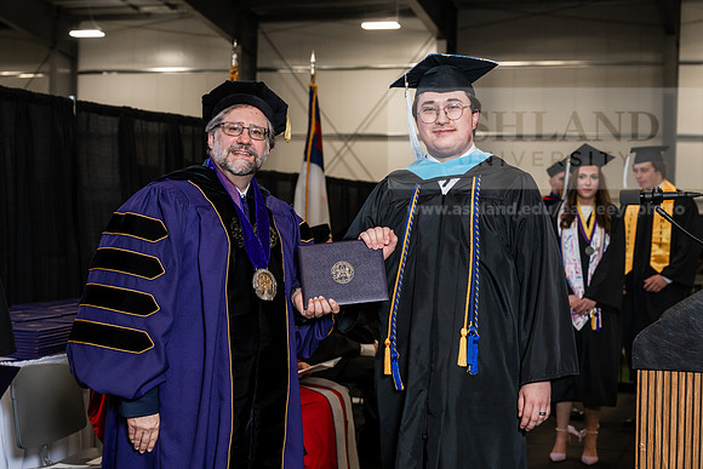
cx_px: 352
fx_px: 1172
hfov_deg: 33.4
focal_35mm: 60
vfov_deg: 22.6
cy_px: 234
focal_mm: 60
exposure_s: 1/200
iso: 1250
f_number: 5
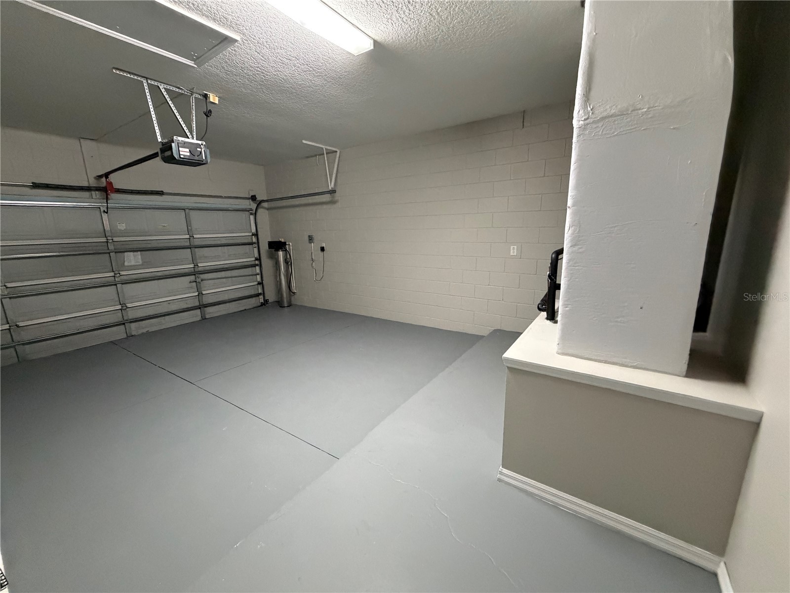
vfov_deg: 85.7
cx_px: 395
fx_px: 320
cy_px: 296
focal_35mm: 14
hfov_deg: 102.1
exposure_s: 1/60
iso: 1000
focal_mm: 2.22
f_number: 2.2
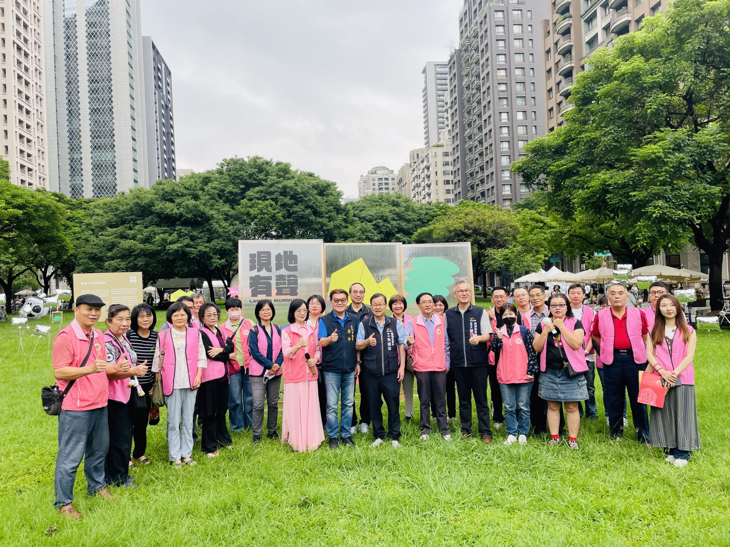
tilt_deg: +2.3
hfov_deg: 67.3
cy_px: 274
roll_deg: +3.2
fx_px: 548
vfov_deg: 53.1
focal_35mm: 26
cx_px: 365
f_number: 1.6
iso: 32
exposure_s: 1/254
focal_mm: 4.2
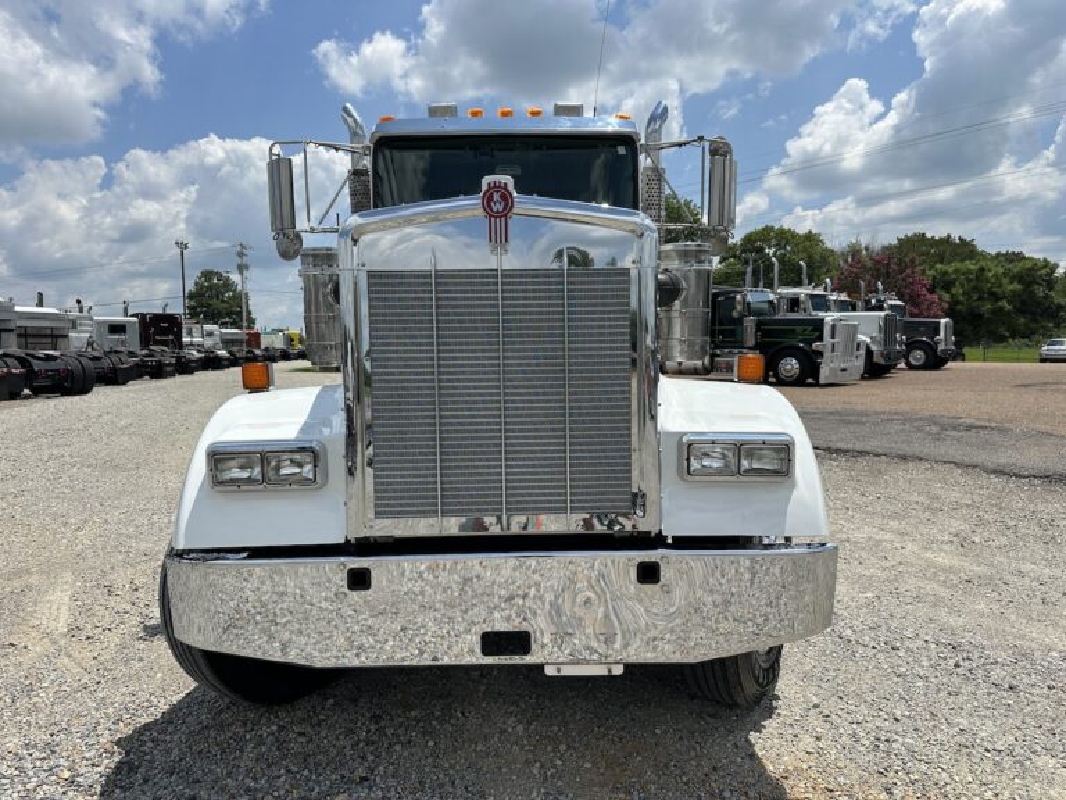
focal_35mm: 24
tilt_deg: -3.6
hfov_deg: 71.6
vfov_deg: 56.8
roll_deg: +0.8
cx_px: 533
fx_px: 739
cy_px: 400
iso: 80
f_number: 1.78
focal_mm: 6.86
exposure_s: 1/7576
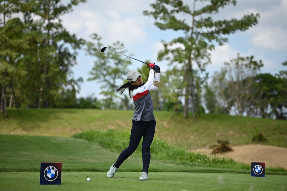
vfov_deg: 16.0
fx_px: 677
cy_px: 96
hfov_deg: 23.9
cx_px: 144
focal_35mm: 85
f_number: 1.8
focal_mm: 85
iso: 100
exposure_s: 1/4000
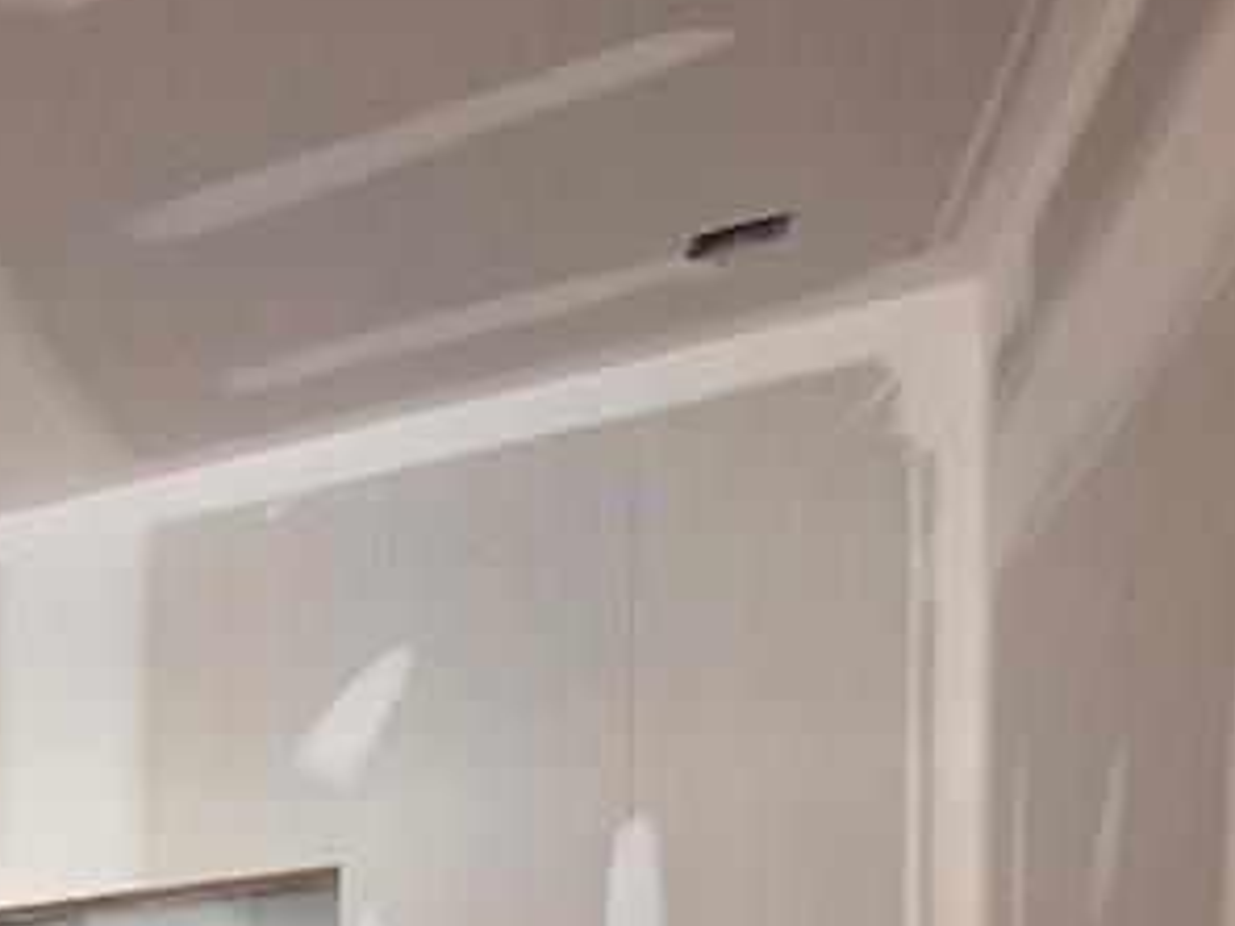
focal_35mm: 45
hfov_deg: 31.5
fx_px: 1605
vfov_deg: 25.5
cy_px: 1335
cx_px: -401
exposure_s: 1/120
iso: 250
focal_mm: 2.2
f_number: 2.2
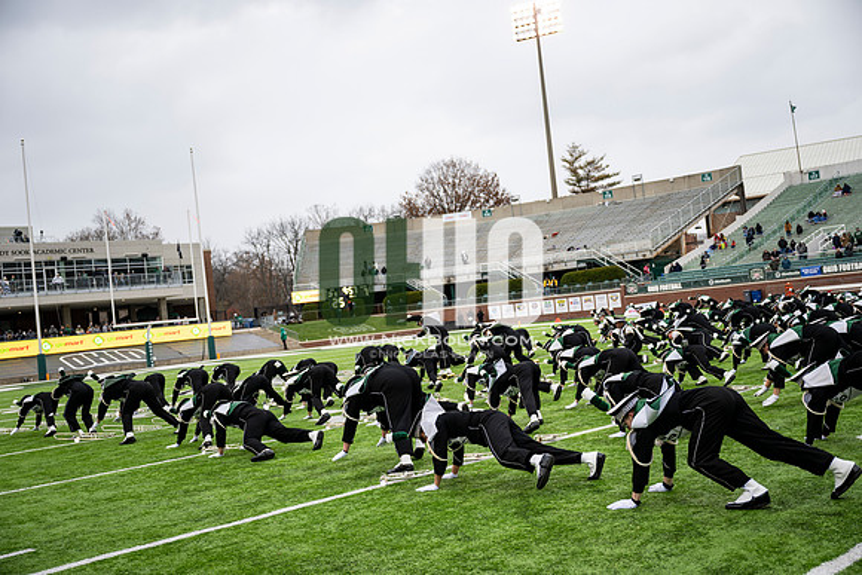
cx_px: 431
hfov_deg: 50.7
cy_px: 288
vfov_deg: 35.1
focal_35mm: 38
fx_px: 910
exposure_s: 1/500
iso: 100
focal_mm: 38
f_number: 2.8
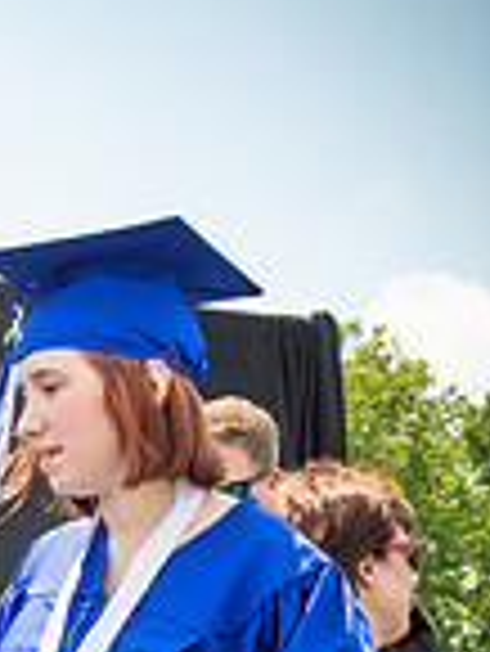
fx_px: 3298
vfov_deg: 10.9
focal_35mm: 175
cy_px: 940
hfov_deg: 8.5
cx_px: 295
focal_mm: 26
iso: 200
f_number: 7.1
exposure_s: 1/800
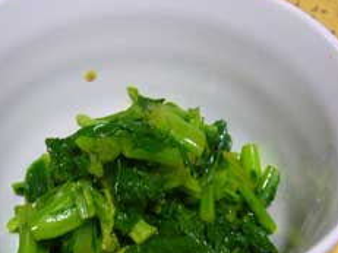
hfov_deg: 36.1
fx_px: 517
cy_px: 157
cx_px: 136
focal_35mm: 53
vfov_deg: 27.4
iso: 200
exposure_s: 1/15
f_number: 2.8
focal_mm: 5.8
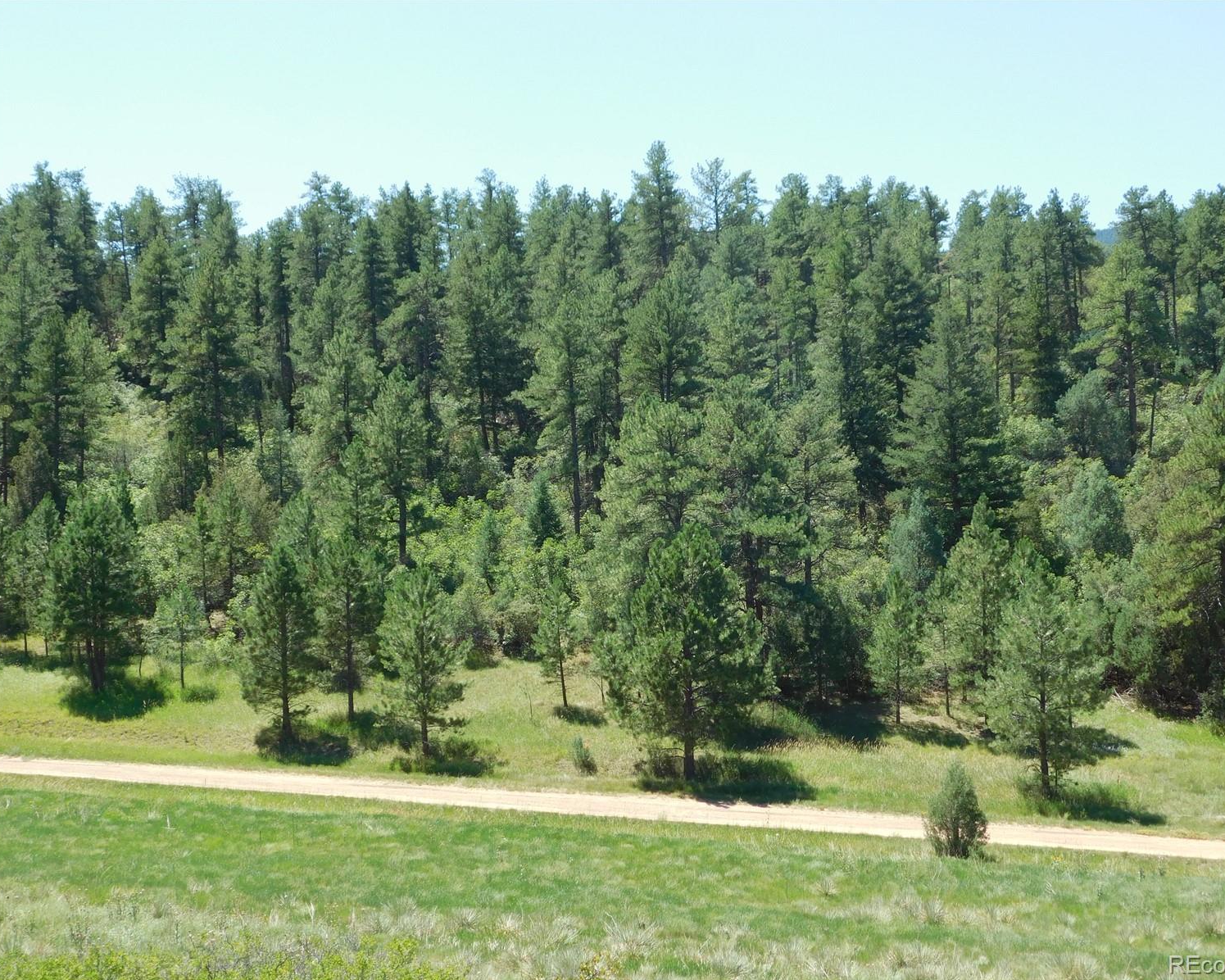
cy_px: 490
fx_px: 1704
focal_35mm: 47
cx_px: 646
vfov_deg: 32.1
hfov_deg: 39.5
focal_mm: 8
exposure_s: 1/400
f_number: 3.7
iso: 125
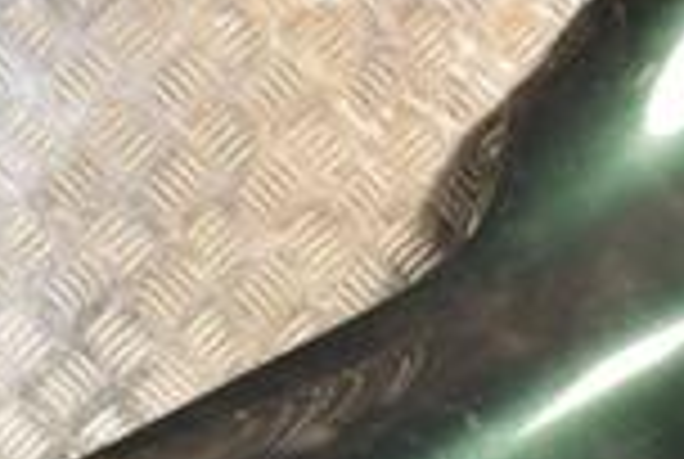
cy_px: 783
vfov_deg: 10.1
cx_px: 32
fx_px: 2475
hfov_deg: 15.5
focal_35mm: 130
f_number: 5
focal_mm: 22
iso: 800
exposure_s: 1/125
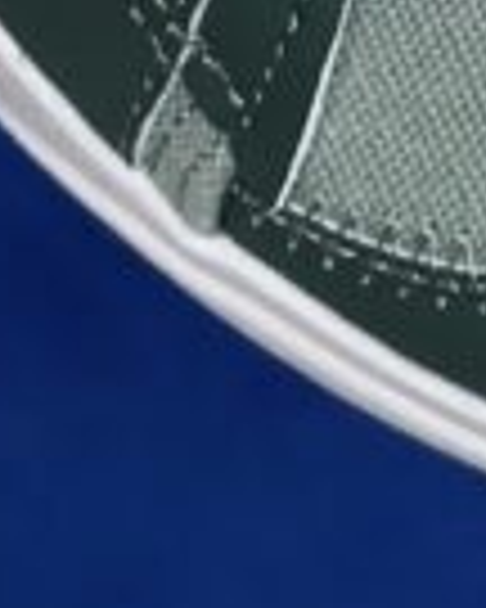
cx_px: 72
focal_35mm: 325
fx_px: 5843
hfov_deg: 4.8
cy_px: -971
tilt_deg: -57.6
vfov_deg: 5.7
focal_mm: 6.86
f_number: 1.78
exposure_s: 1/100
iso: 80
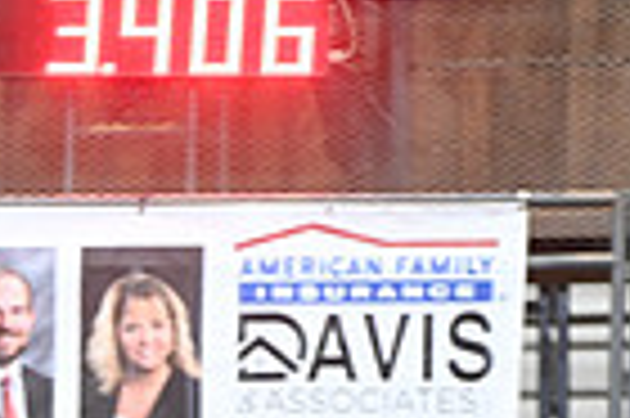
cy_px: 793
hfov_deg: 2.5
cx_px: -243
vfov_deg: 1.7
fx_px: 14473
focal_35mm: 828
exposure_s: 1/250
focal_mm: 200
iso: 3200
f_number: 2.8
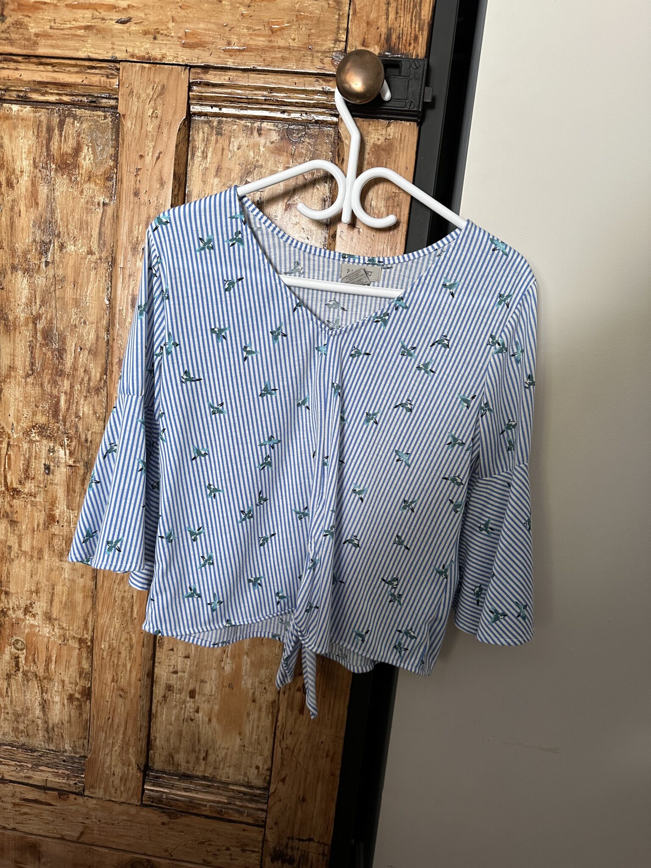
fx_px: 602
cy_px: 434
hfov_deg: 56.8
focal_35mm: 24
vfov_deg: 71.6
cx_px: 326
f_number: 1.78
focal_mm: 6.86
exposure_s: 1/108
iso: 250
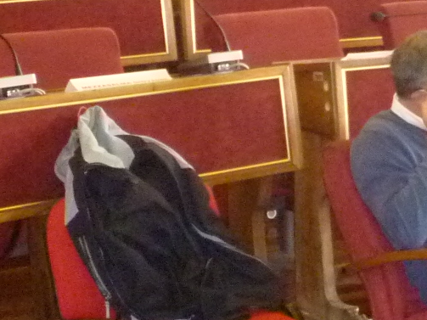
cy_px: 8
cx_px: 497
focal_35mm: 118
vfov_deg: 12.4
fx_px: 1455
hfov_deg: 16.1
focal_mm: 5.2
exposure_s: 1/30
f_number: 3.3
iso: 640
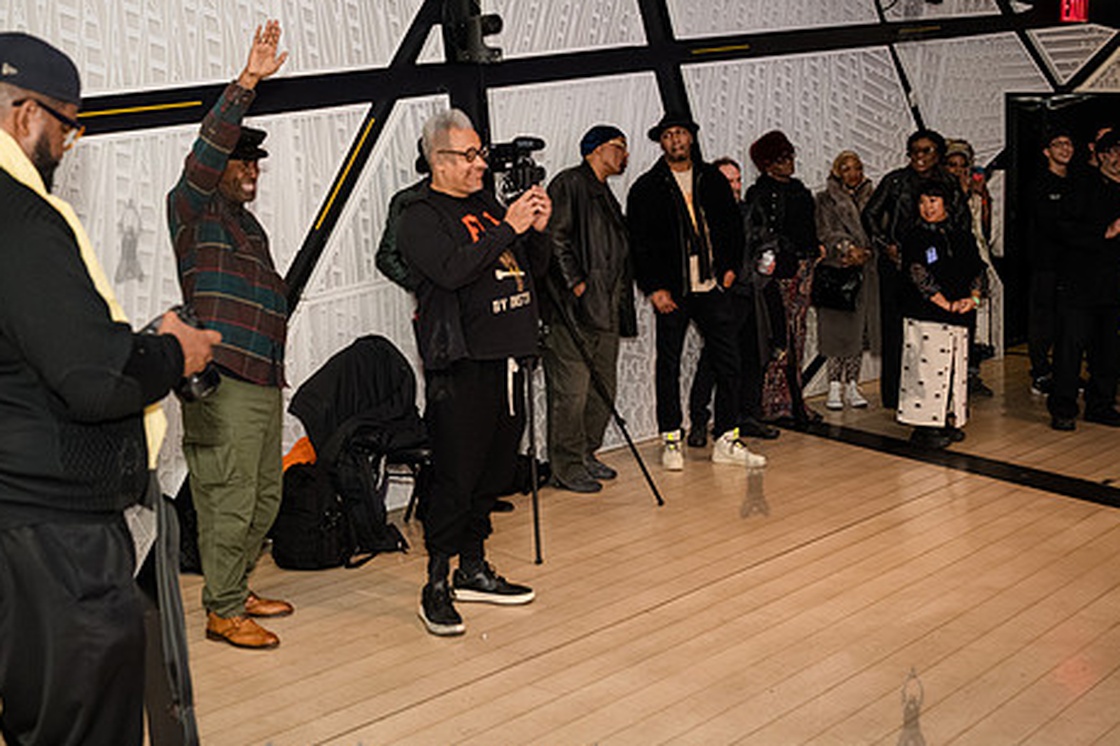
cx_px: 440
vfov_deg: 30.5
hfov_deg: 44.3
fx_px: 1368
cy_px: 357
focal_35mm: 44
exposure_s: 1/400
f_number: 3.5
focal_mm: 35
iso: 10000
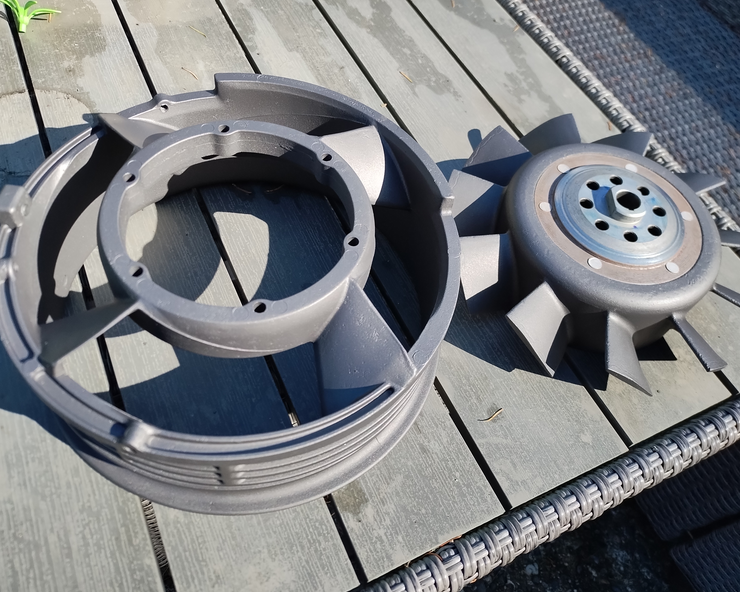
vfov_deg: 53.2
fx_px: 591
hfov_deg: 64.1
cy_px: 292
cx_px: 368
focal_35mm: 27
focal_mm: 4.71
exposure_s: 1/1600
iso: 101
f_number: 1.7
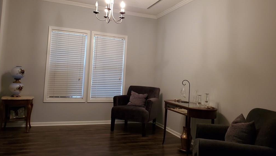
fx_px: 212
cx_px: 140
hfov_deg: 66.1
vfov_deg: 40.1
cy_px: 64
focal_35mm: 29
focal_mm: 4.3
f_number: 2.4
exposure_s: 1/39
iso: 250
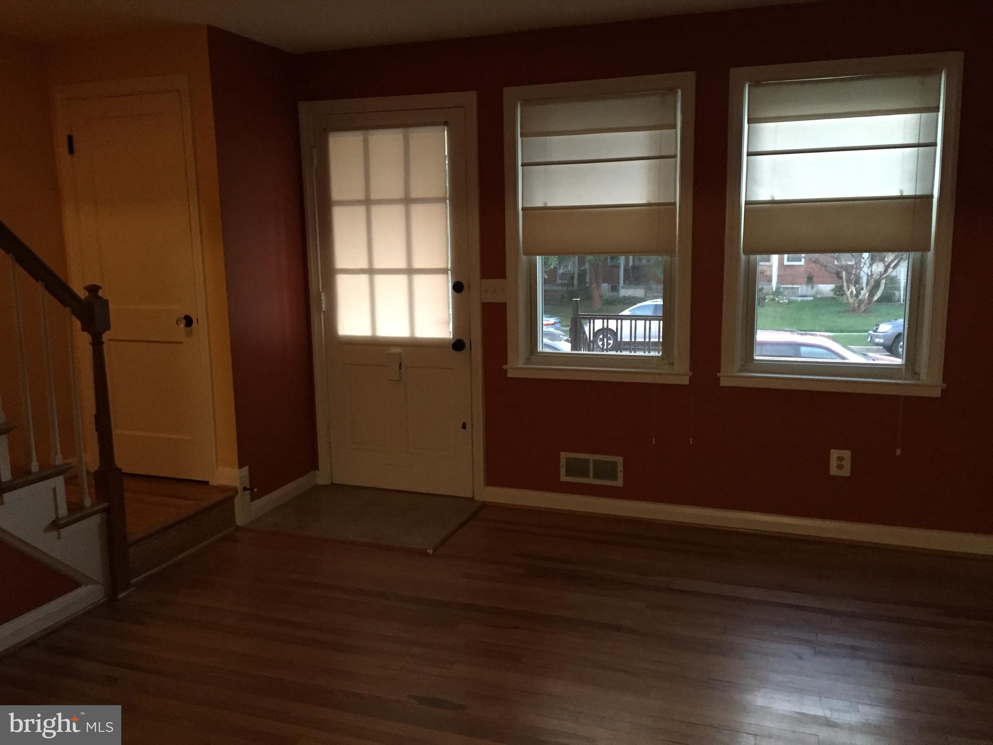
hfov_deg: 61.7
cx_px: 496
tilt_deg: -10.5
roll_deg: -0.3
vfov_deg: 48.2
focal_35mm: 29
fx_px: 832
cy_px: 372
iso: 250
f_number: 2.2
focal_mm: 4.15
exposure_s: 1/17
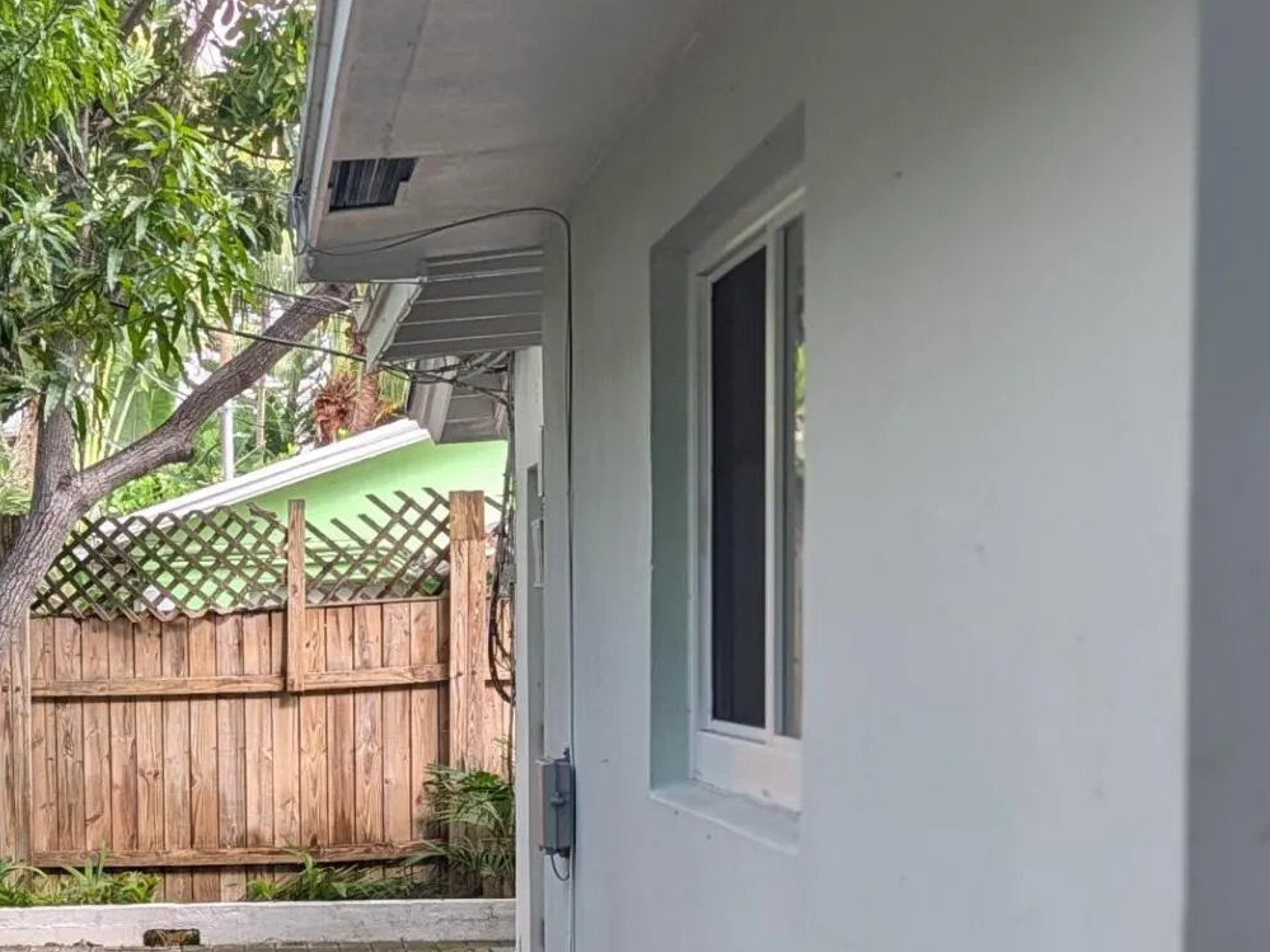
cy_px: 899
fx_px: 2531
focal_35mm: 69
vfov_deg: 20.8
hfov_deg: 26.0
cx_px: -137
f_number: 1.68
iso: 17
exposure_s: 1/178
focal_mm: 6.9
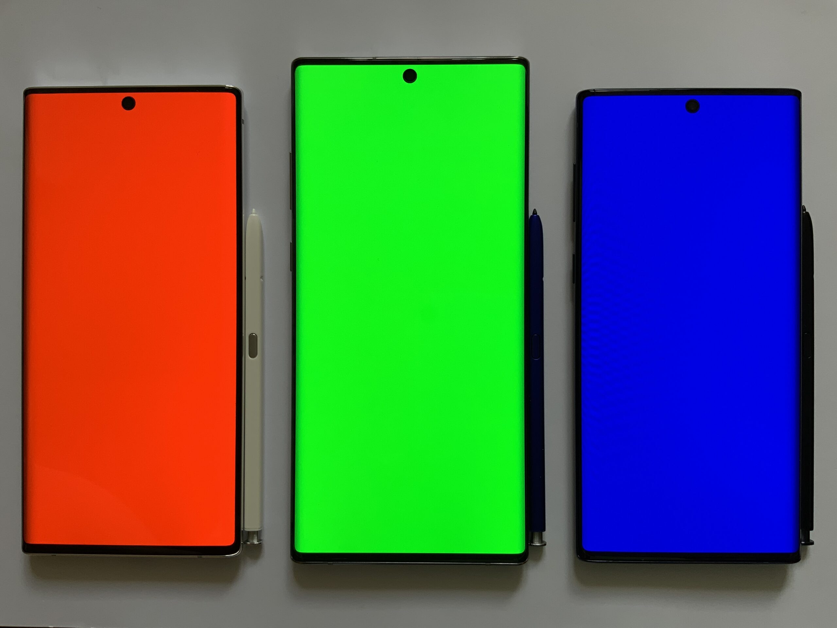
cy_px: 314
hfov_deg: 61.7
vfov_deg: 48.2
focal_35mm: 29
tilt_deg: -89.8
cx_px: 418
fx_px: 701
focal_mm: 3
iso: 16
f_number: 1.8
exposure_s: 1/126
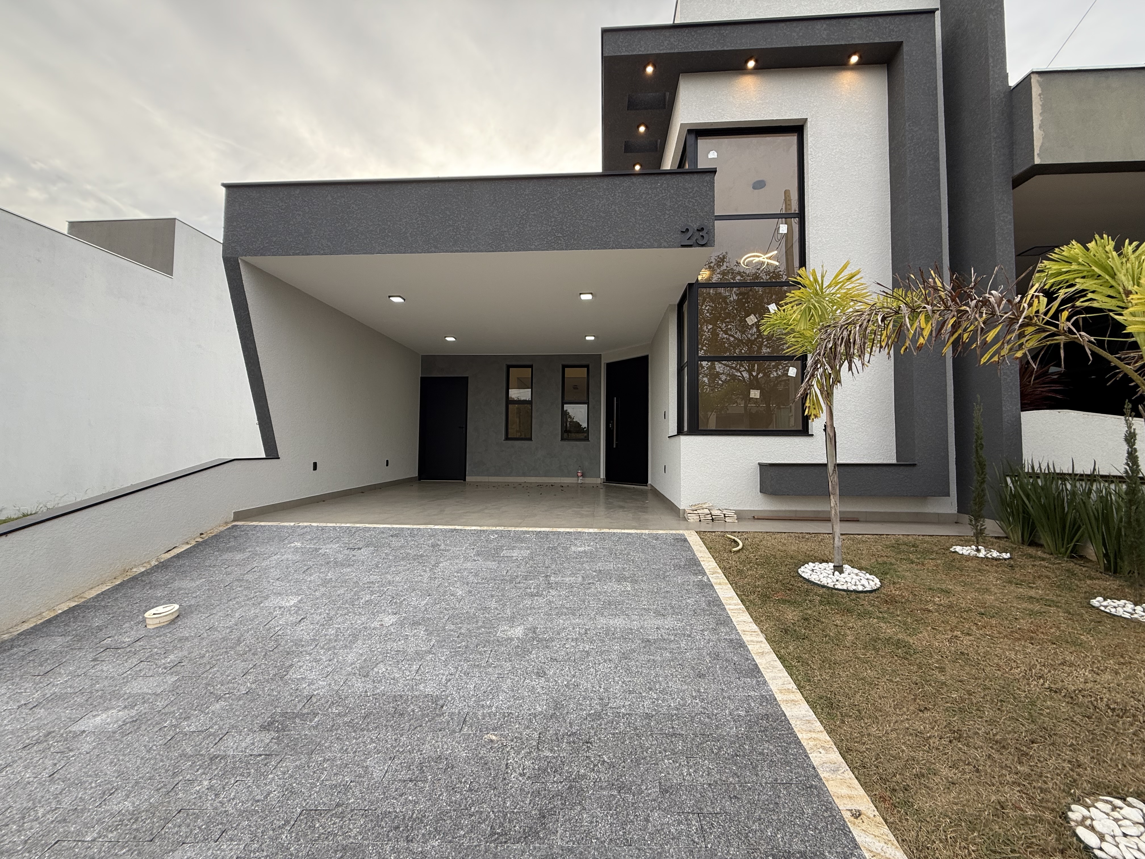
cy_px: 430
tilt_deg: +2.0
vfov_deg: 85.7
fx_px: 463
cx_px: 572
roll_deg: -0.7
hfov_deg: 102.1
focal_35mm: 14
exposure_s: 1/99
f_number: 2.2
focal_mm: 2.22
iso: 50
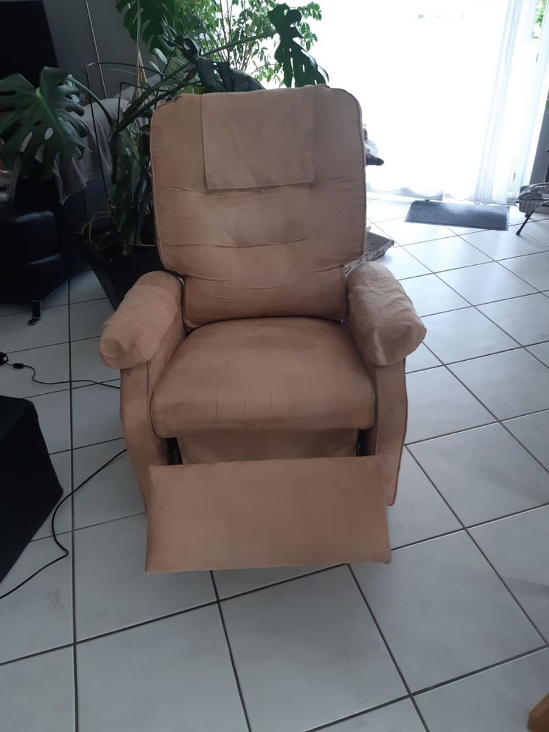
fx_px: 550
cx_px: 274
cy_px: 366
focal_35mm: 26
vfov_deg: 67.3
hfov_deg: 53.1
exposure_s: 1/100
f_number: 1.7
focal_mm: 3.92
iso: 64
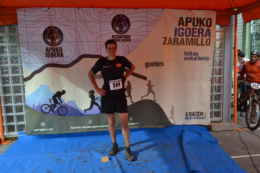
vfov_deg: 47.9
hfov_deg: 67.4
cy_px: 86
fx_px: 195
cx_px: 130
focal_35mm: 27
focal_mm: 18
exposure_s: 1/125
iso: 160
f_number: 5.6
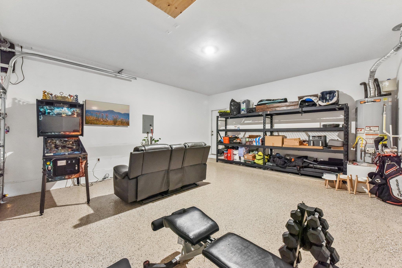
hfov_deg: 104.3
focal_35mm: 14
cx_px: 201
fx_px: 156
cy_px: 134
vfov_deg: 81.2
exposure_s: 1/15
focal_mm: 14
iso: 8000
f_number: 8
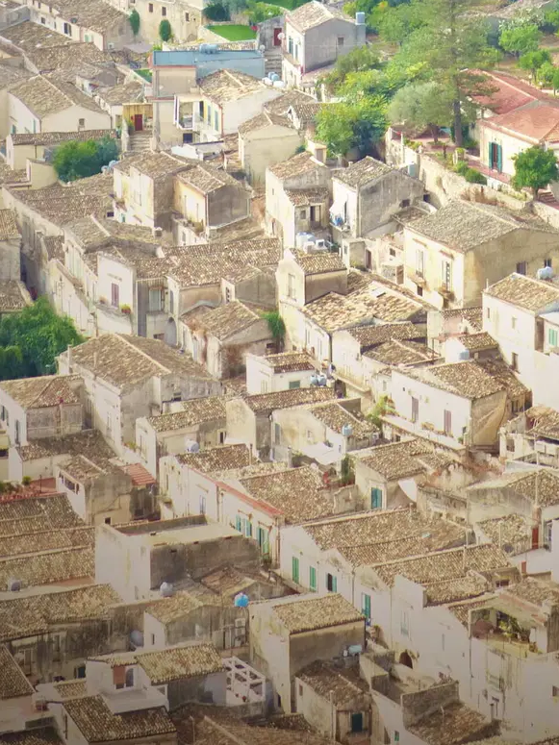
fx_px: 4760
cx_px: 407
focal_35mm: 221
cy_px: 45
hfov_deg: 6.7
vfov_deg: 8.9
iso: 160
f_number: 4
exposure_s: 1/250
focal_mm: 19.2
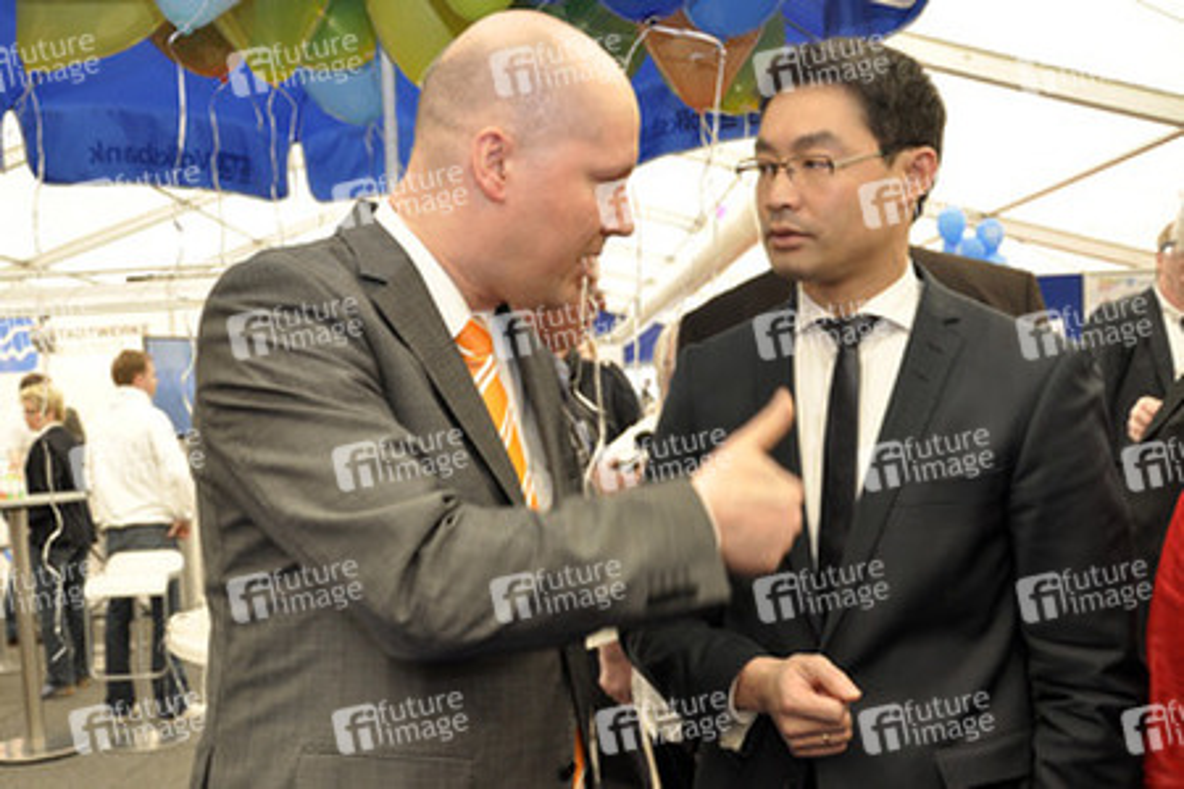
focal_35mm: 36
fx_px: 1184
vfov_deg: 36.9
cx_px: 592
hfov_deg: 53.1
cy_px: 394
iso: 400
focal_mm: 24
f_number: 5
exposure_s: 1/50
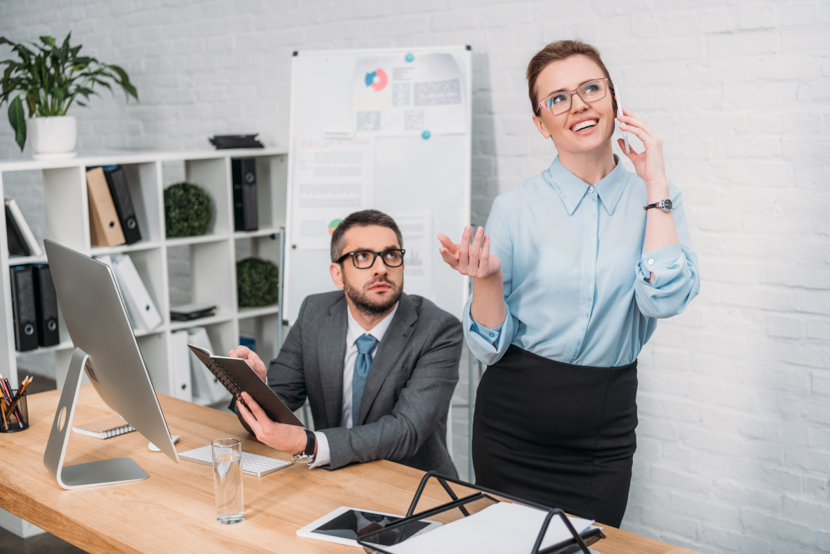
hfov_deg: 38.2
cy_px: 277
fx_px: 1199
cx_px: 415
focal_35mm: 52
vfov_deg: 26.0
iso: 100
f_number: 3.2
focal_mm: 52
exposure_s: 1/200
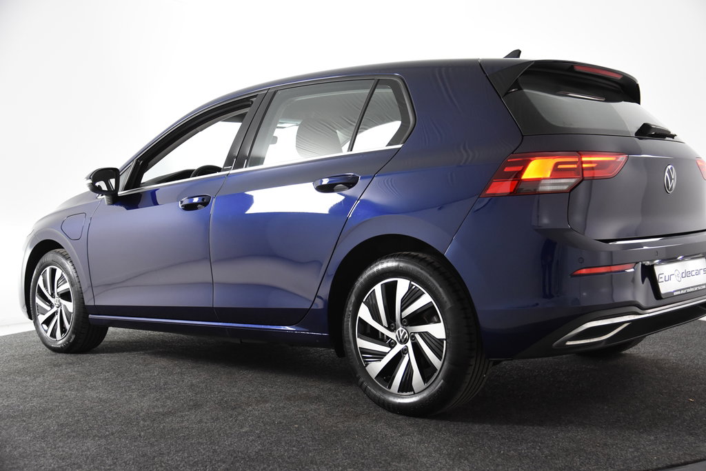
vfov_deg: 31.9
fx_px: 824
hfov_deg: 46.4
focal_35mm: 42
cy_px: 236
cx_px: 353
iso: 1600
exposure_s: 1/60
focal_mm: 28
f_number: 4
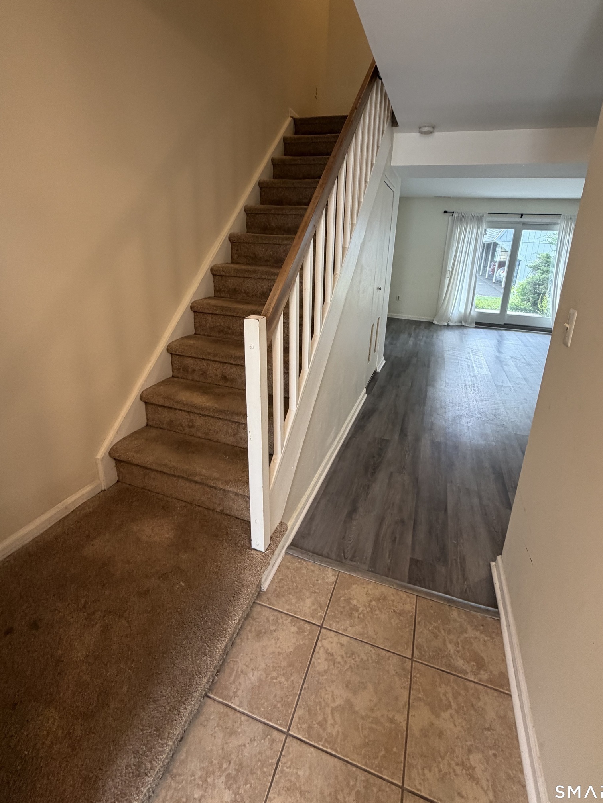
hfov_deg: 78.1
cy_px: 348
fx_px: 372
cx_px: 316
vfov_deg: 94.0
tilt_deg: -15.8
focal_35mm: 16
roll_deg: -2.3
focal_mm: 2.22
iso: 200
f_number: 2.2
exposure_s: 1/60
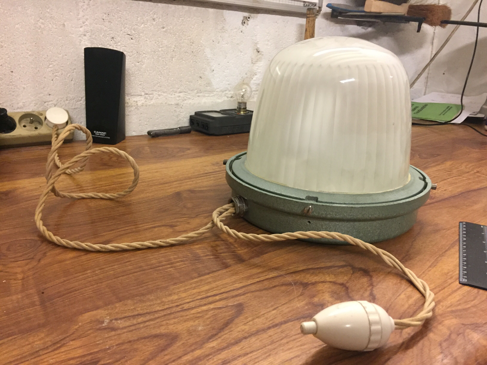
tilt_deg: -18.3
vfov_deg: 48.2
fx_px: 408
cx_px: 244
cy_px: 182
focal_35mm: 29
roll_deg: -2.2
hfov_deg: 61.7
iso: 250
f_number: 2.2
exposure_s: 1/33
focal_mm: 4.15
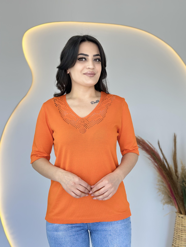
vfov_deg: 39.7
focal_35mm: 48
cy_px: 124
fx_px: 344
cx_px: 93
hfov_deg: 30.3
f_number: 1.78
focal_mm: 6.86
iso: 64
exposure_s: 1/136
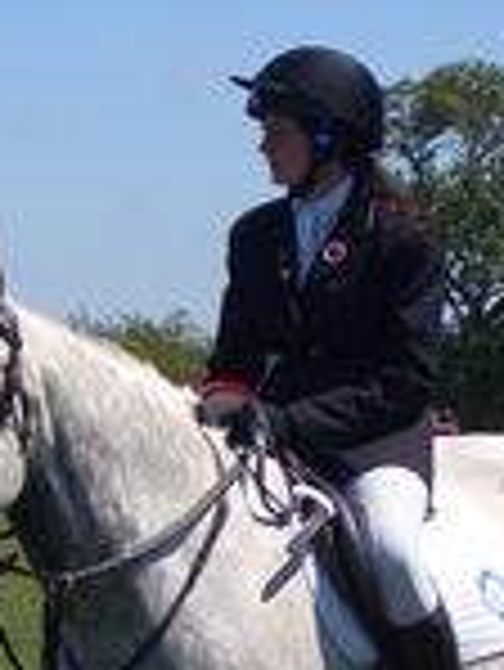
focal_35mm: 247
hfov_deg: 6.0
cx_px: 259
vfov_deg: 8.0
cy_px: 639
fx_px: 4788
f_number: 4.8
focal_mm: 17.4
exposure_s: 1/500
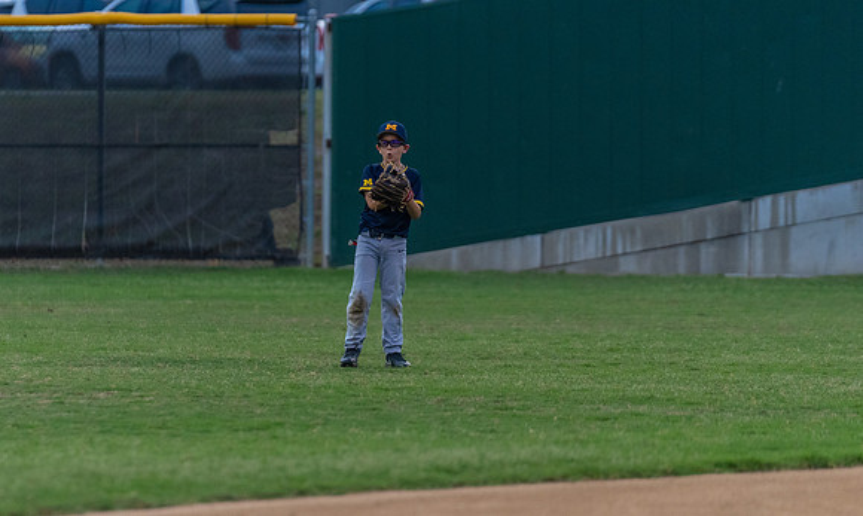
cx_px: 384
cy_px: 239
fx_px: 7584
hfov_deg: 6.5
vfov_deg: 3.9
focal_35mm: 326
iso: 1600
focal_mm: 200
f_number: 2.8
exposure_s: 1/1250
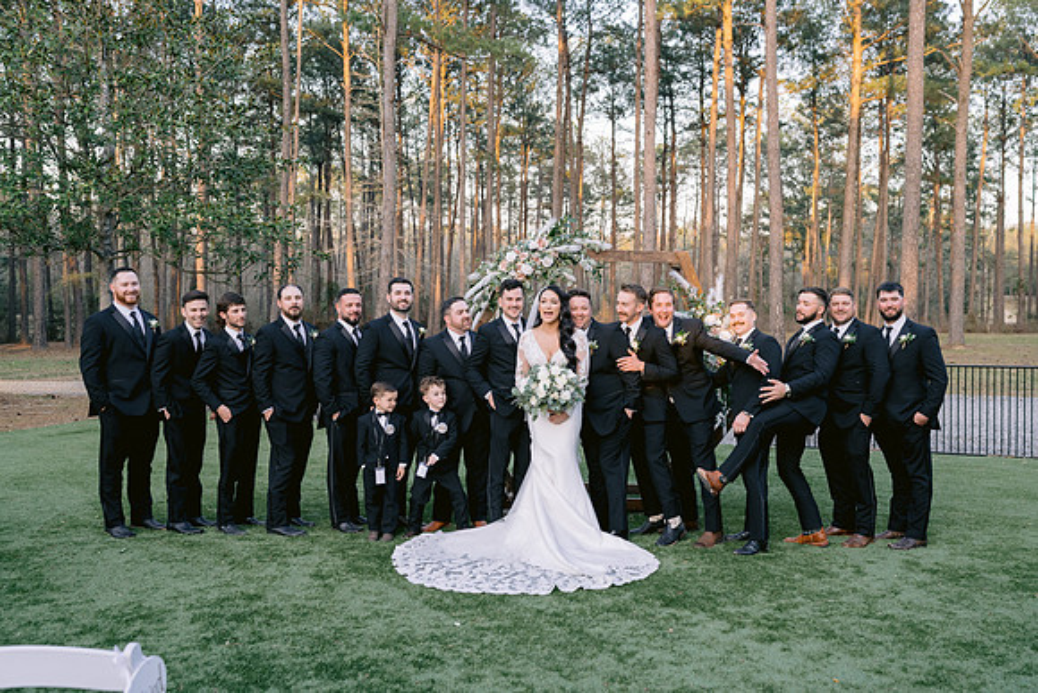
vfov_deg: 37.2
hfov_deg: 53.5
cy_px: 339
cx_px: 530
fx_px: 1030
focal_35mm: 36
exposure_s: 1/160
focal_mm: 35
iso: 400
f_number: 4
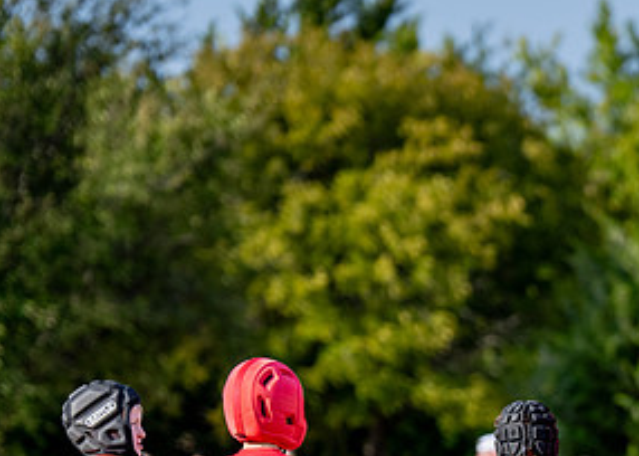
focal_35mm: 361
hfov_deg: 5.6
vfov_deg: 4.0
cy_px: 348
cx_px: 787
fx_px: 6548
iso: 250
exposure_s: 1/4000
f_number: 2.8
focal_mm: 127
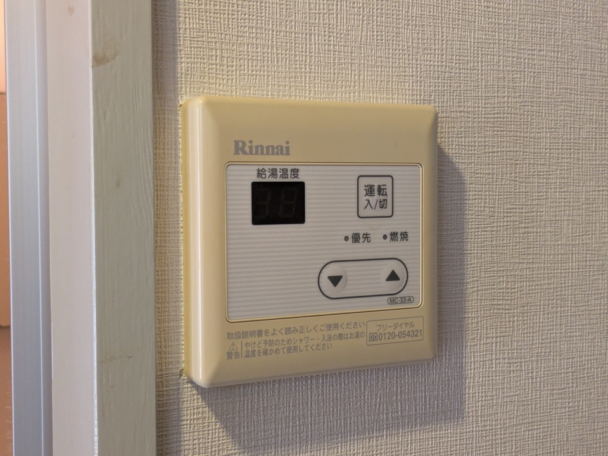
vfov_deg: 28.6
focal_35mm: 51
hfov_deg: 37.5
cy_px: 228
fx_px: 896
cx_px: 304
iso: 272
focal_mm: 5.43
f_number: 1.89
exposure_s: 1/60
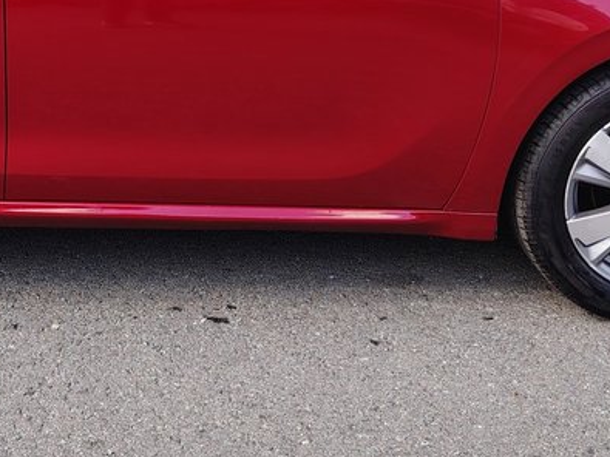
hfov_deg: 26.0
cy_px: -51
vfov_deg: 19.3
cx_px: 94
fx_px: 1286
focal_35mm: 73
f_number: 1.75
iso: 100
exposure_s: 1/205
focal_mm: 5.25
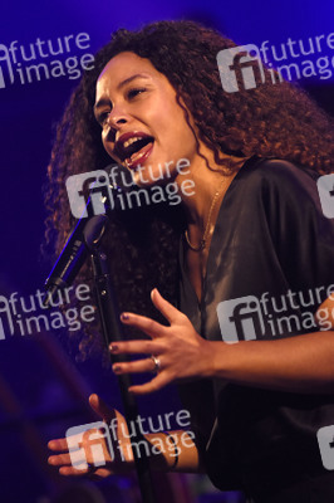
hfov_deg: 4.6
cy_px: 252
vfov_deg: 6.9
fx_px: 4182
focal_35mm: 300
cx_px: 167
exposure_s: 1/250
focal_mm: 200
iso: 1600
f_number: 2.8
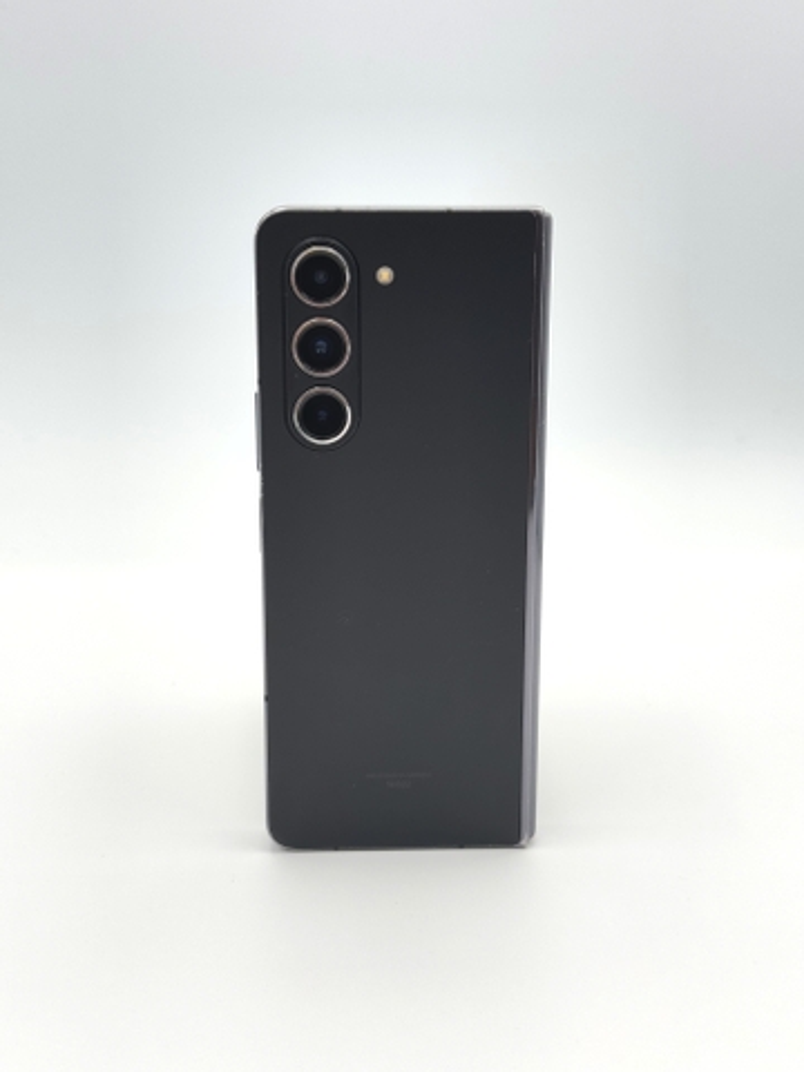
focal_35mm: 48
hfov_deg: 30.3
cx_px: 402
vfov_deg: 39.7
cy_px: 536
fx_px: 1486
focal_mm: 6.76
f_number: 1.78
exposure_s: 1/260
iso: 64
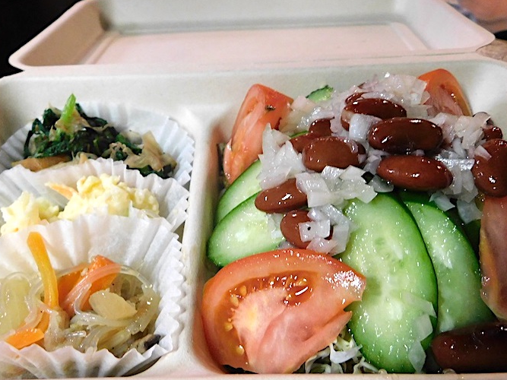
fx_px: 439
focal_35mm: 30
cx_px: 257
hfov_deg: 60.0
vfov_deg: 46.7
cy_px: 213
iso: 400
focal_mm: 4.5
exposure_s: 1/25
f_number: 3.1
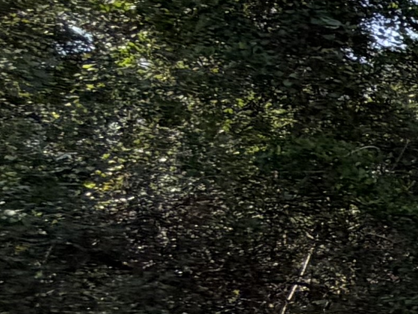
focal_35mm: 101
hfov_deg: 10.8
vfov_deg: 14.6
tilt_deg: +10.3
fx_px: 1220
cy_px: 194
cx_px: 1318
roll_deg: -1.9
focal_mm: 2.22
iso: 40
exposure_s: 1/502
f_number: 2.2
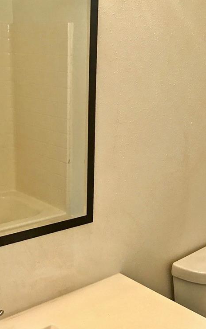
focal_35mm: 48
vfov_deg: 41.6
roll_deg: -1.2
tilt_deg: -16.0
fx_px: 431
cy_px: 200
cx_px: 135
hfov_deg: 26.7
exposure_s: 1/30
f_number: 1.8
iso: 32
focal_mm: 3.99
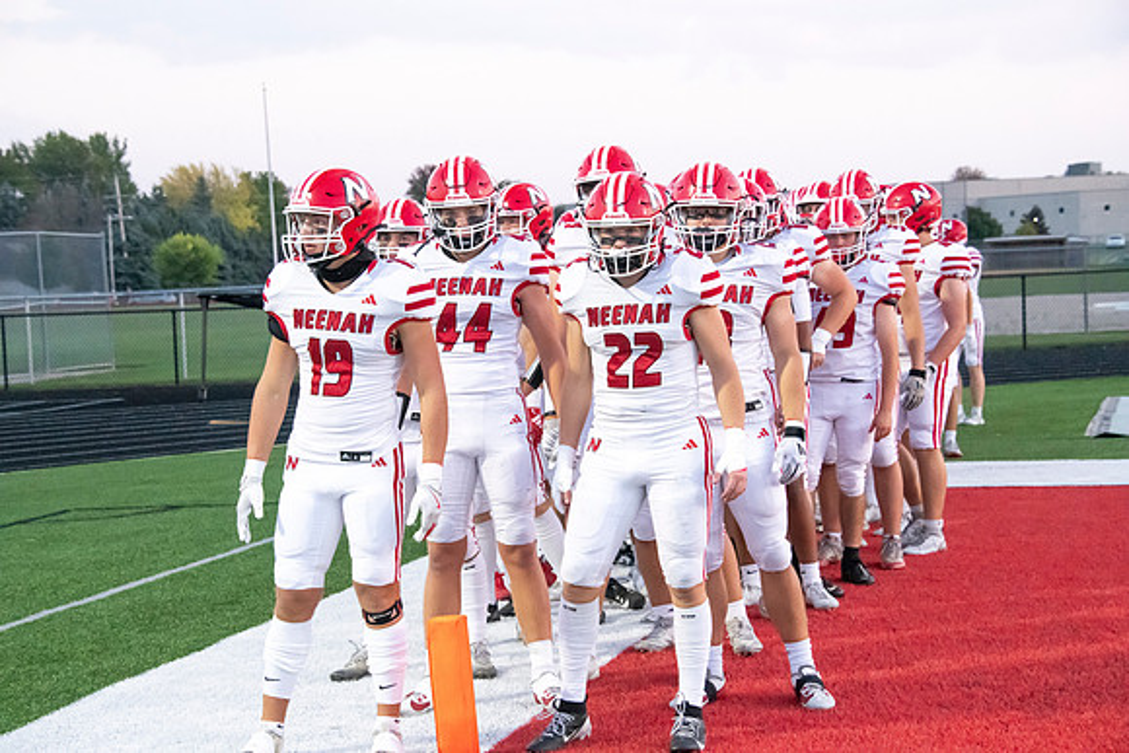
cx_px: 564
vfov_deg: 15.2
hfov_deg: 22.6
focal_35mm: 90
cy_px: 376
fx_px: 2823
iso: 10000
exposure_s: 1/800
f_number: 7.1
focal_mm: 90
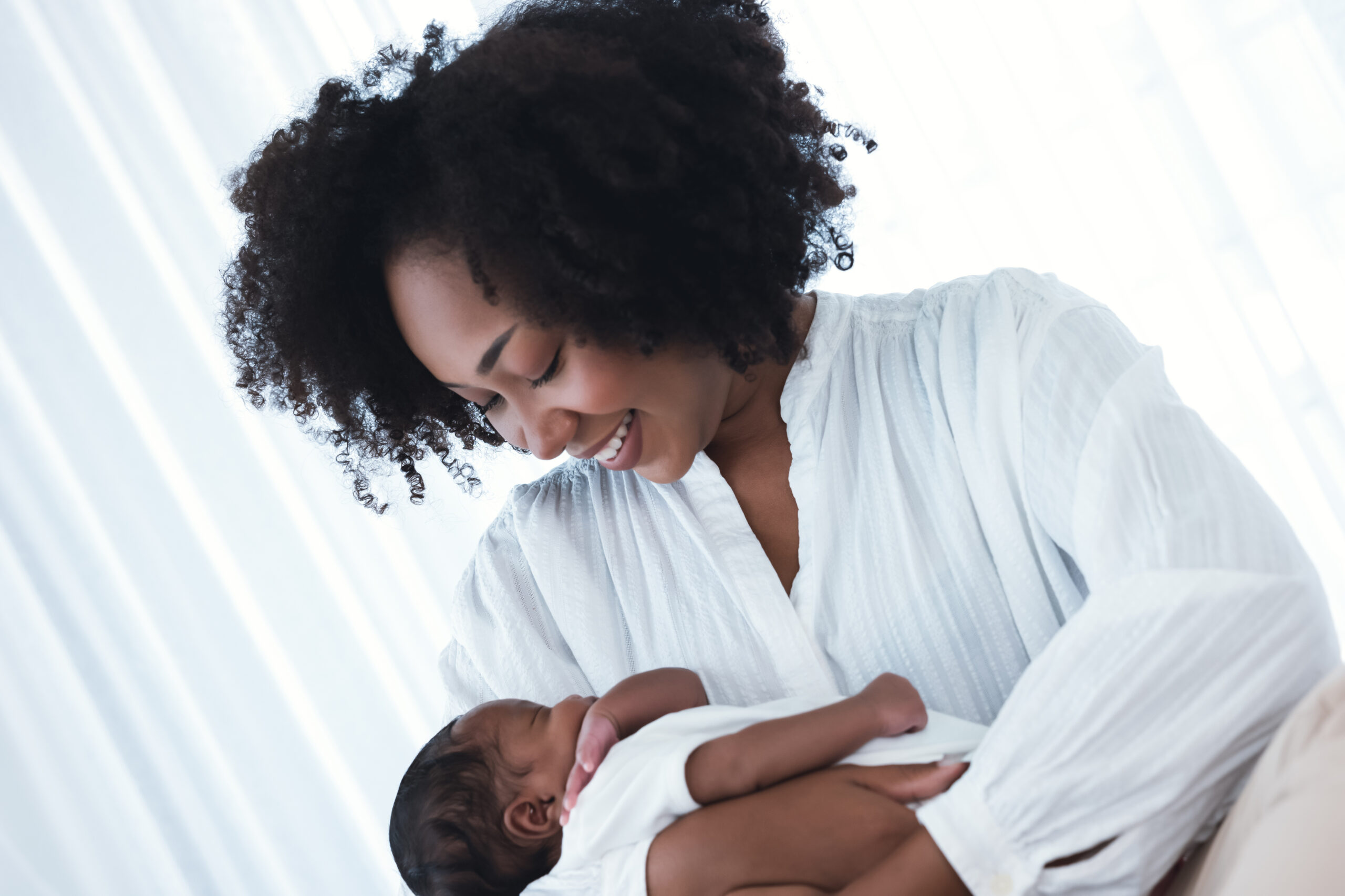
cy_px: 448
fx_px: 2428
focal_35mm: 65
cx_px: 672
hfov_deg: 31.0
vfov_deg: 20.9
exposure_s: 1/200
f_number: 4
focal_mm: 65
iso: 400
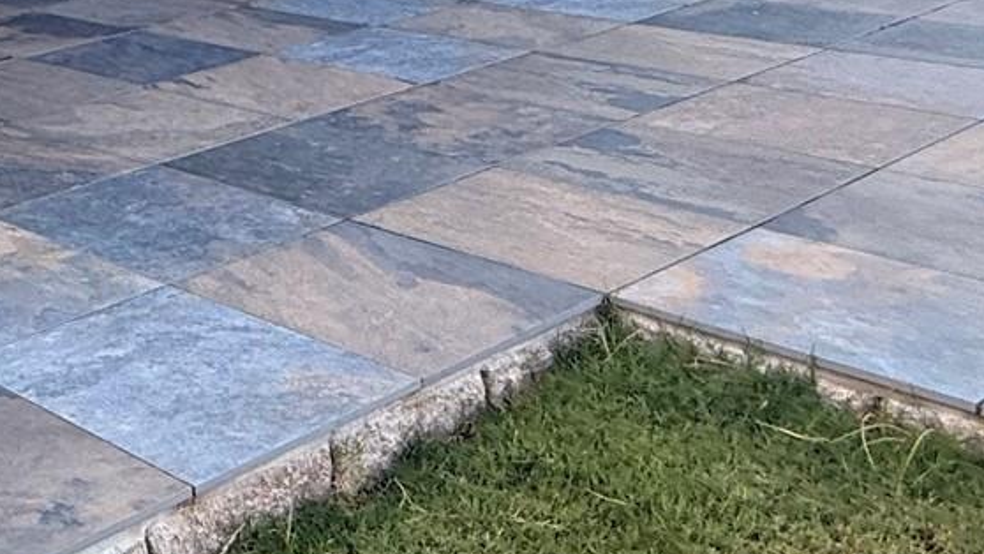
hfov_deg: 30.3
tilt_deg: -5.6
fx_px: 1461
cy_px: -69
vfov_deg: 20.4
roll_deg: +2.1
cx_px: -265
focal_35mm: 56
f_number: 2.2
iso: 64
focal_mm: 2.22
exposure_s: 1/282
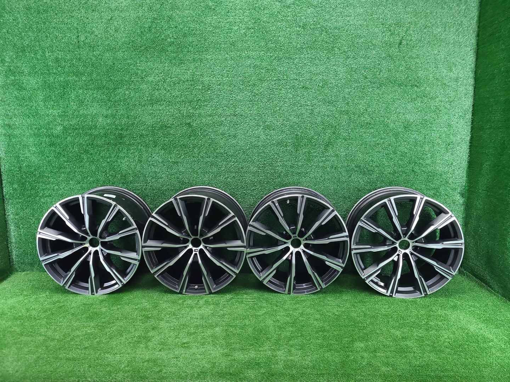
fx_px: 383
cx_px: 255
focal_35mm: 26
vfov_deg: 53.1
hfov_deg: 67.3
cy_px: 191
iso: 208
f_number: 1.8
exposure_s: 1/50
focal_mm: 5.4
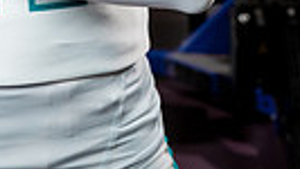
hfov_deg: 15.2
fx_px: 1098
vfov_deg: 8.0
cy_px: -268
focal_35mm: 138
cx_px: -25
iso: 640
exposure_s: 1/250
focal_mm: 39
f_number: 4
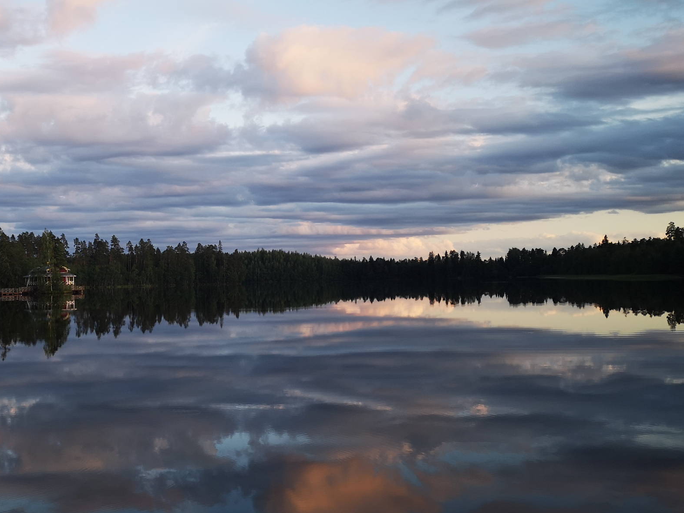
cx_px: 184
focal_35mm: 44
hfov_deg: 41.9
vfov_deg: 32.8
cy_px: 293
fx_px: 869
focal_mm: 3.95
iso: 50
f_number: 1.8
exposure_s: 1/226
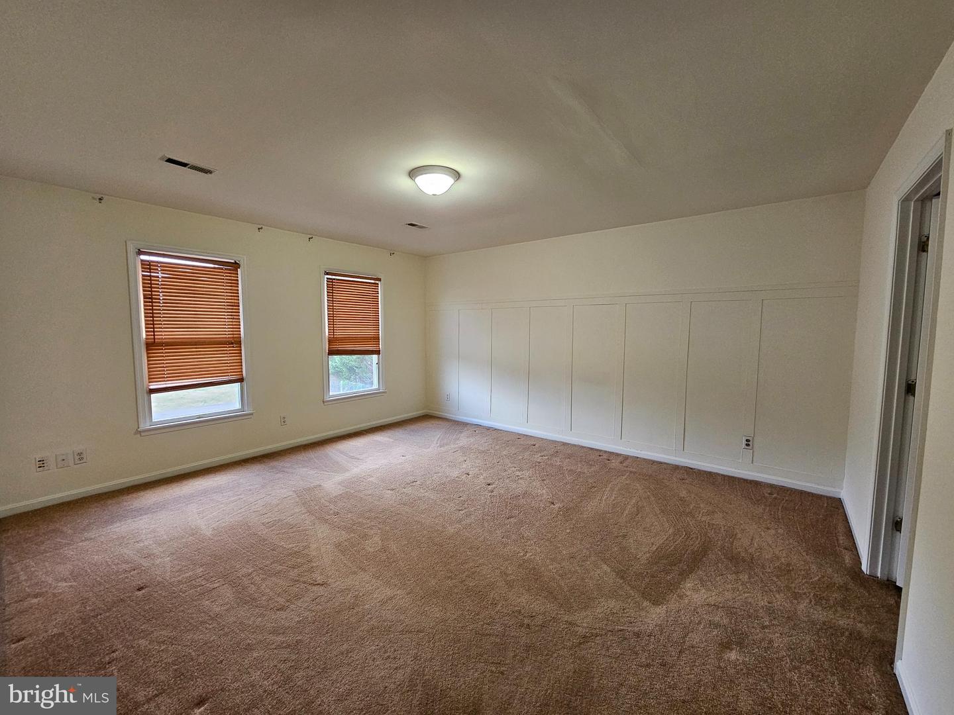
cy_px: 358
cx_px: 477
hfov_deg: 106.2
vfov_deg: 89.9
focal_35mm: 13
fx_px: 358
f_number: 2.2
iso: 250
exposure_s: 1/60
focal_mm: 2.2
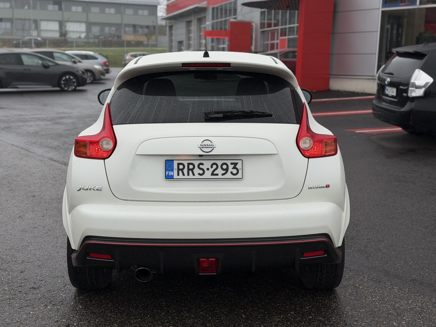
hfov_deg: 39.7
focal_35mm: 48
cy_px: 164
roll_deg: -0.7
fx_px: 605
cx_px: 218
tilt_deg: -9.1
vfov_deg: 30.3
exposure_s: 1/687
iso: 64
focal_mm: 6.76
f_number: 1.78
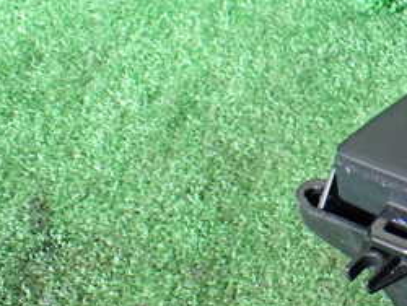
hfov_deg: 24.6
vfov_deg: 20.4
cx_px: 480
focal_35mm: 72
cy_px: 106
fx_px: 847
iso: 400
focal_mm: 5.4
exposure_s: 1/125
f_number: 2.3
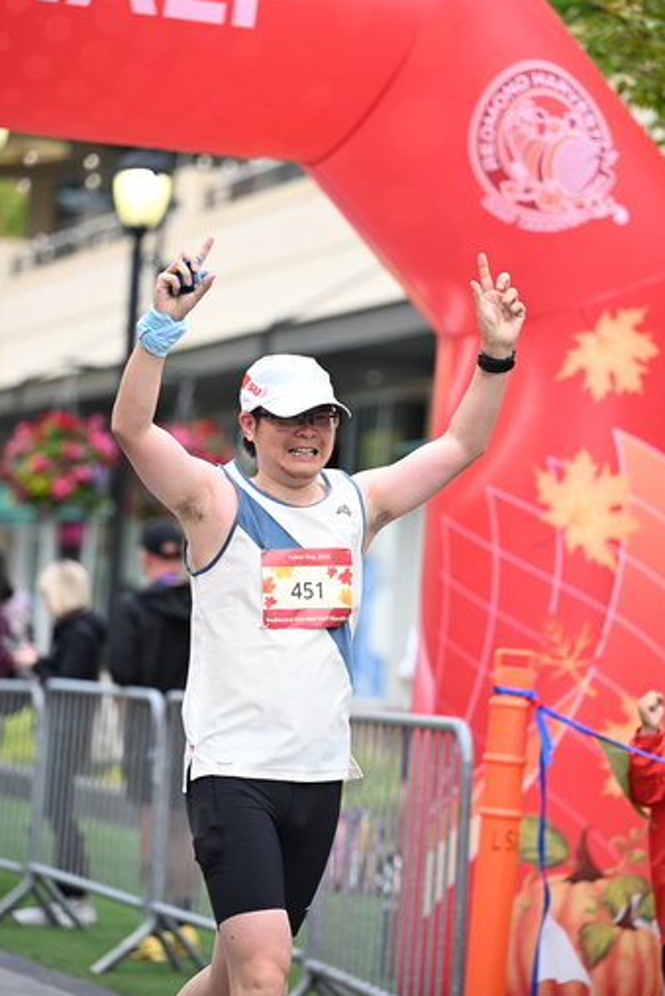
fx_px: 3599
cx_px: 340
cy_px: 482
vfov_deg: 15.8
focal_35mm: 130
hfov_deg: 10.6
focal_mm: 120
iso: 1000
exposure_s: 1/1600
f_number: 2.8
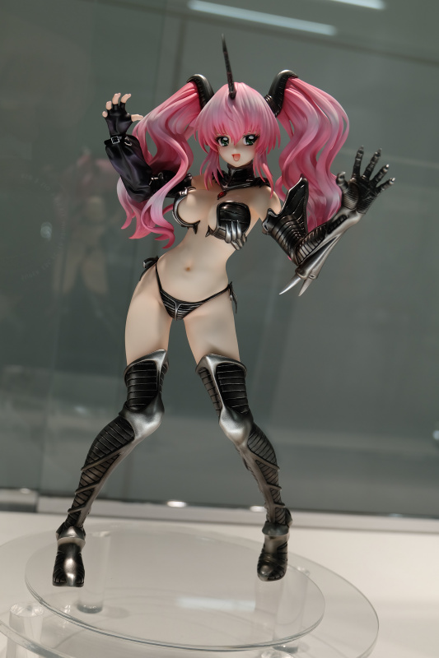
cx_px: 220
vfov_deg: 38.9
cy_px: 329
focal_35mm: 51
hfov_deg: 26.5
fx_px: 933
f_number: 5
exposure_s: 1/125
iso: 250
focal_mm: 34
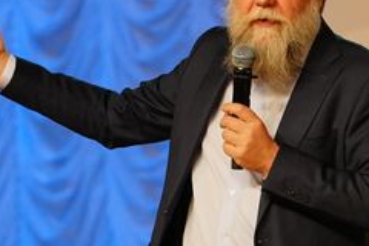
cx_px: 256
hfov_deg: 2.4
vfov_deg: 1.6
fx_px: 8948
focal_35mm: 873
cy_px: 177
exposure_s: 1/320
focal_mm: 200
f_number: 4.5
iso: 2000
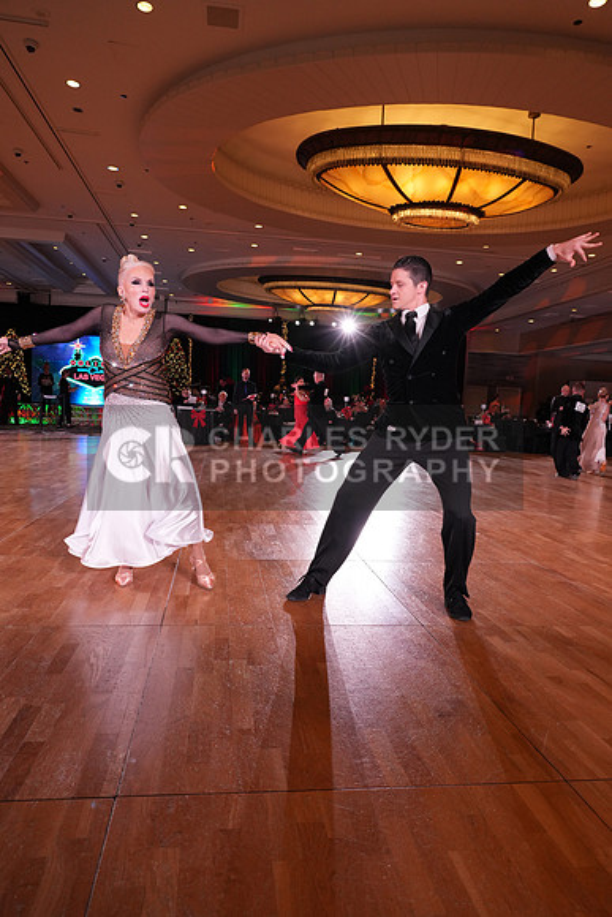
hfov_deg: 53.2
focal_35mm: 24
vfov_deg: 73.7
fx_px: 612
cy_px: 458
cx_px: 306
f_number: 5
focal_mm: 24
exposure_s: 1/200
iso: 2000
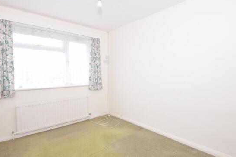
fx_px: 118
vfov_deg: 67.3
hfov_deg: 90.0
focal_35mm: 18
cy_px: 75
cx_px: 122
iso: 400
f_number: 11
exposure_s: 1/4
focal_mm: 10
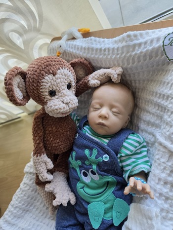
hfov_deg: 58.9
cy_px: 115
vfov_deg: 73.9
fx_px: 153
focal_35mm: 23
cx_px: 86
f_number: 1.4
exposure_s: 1/180
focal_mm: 6.5
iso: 125
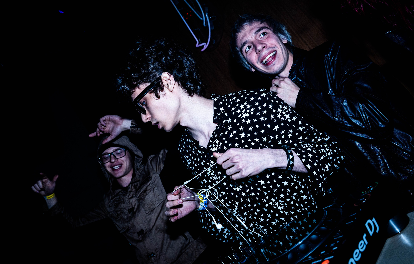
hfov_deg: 64.3
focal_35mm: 29
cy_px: 127
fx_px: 329
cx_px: 211
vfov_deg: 43.7
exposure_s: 1/200
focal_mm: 28
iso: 1000
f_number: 7.1
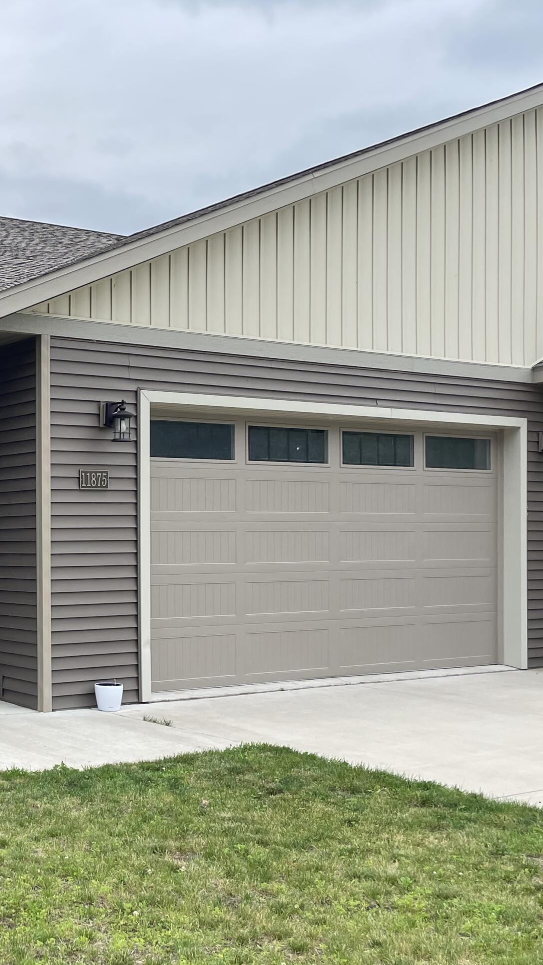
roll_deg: +0.3
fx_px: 1126
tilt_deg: -1.0
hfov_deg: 24.8
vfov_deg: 46.2
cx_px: -90
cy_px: 556
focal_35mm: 44
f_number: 1.6
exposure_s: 1/1401
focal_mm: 4.2
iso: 32
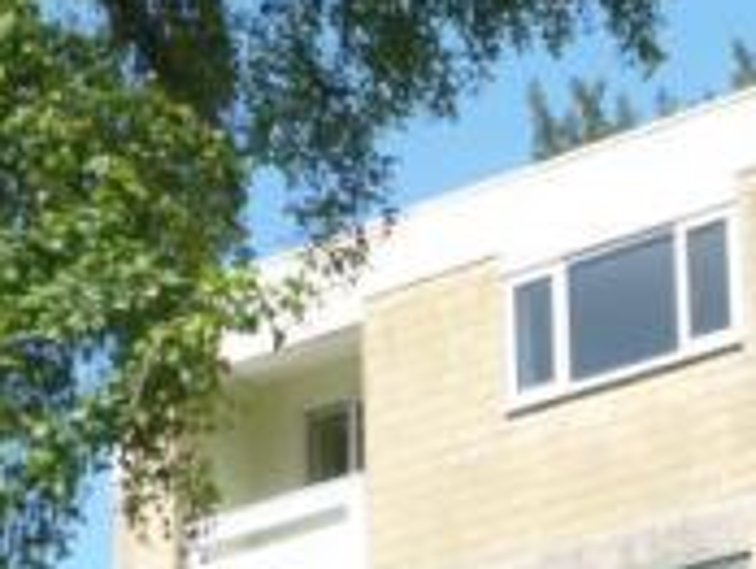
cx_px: 945
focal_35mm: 174
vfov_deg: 8.5
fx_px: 3805
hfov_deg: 11.1
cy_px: 510
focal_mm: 9.2
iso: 100
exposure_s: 1/400
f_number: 4.1
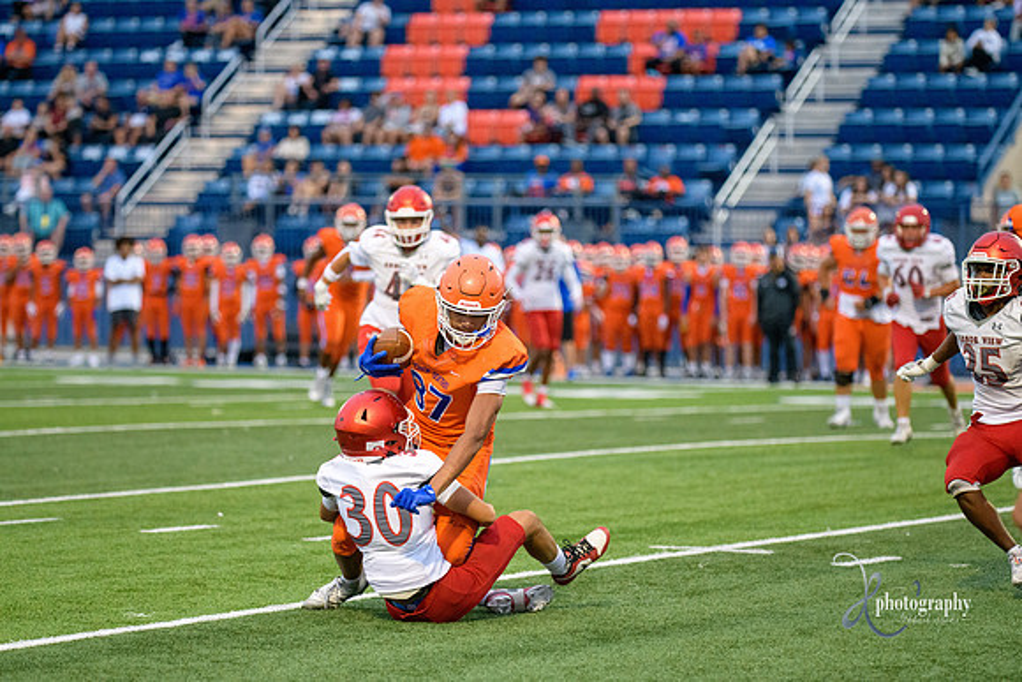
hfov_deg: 12.8
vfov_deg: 8.6
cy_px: 341
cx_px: 511
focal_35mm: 160
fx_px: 4543
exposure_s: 1/2000
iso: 4500
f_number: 2.8
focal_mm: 160
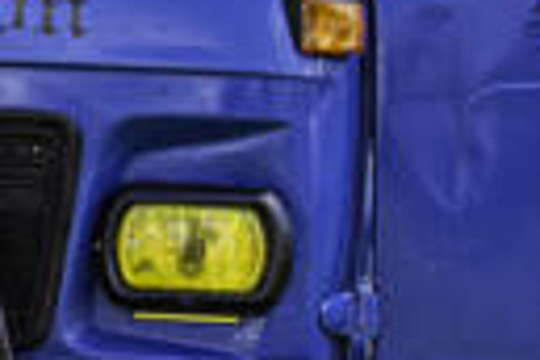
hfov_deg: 11.5
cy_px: 65
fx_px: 2625
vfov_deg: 7.8
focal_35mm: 175
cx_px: -92
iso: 100
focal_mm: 30
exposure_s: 1/400
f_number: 4.2
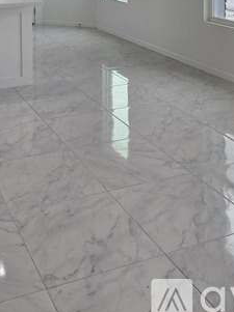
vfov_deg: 33.1
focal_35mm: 51
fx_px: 461
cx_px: 59
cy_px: -25
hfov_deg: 28.1
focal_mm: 6.3
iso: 40
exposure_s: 1/180
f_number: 1.7
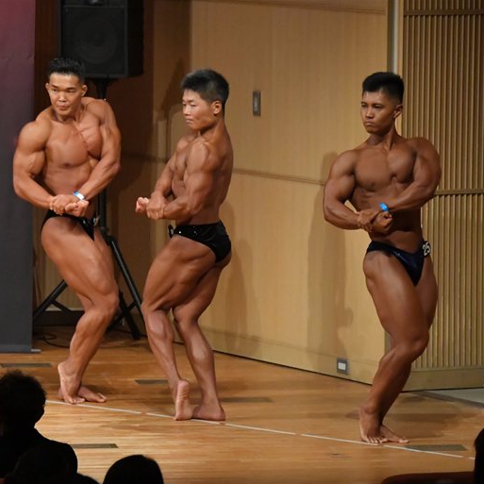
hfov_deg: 5.7
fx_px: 4872
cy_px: 242
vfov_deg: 5.7
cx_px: 204
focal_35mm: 308
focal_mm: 160
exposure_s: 1/400
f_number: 5.6
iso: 9000
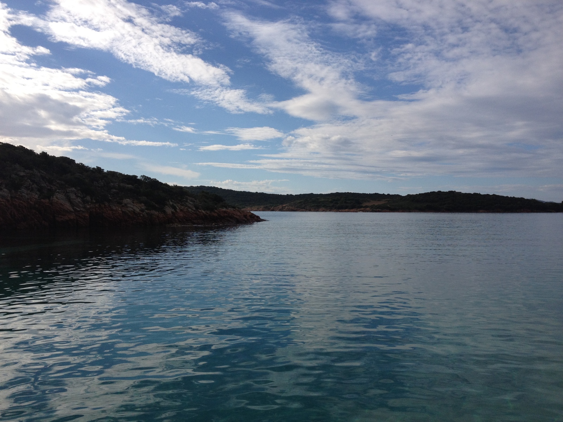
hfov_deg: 52.6
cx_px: 282
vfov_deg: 40.7
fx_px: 569
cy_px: 211
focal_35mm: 35
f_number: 2.4
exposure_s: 1/3067
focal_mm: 4.28
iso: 64
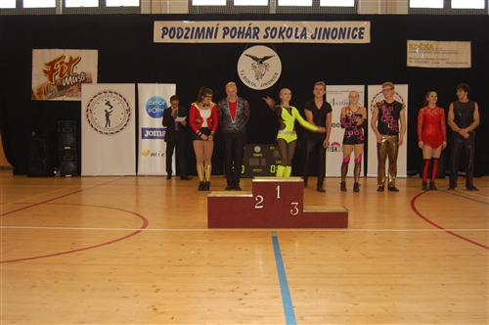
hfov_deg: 53.2
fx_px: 488
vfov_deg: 36.8
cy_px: 162
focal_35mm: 36
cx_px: 244
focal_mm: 24
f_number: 4
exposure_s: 1/60
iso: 400
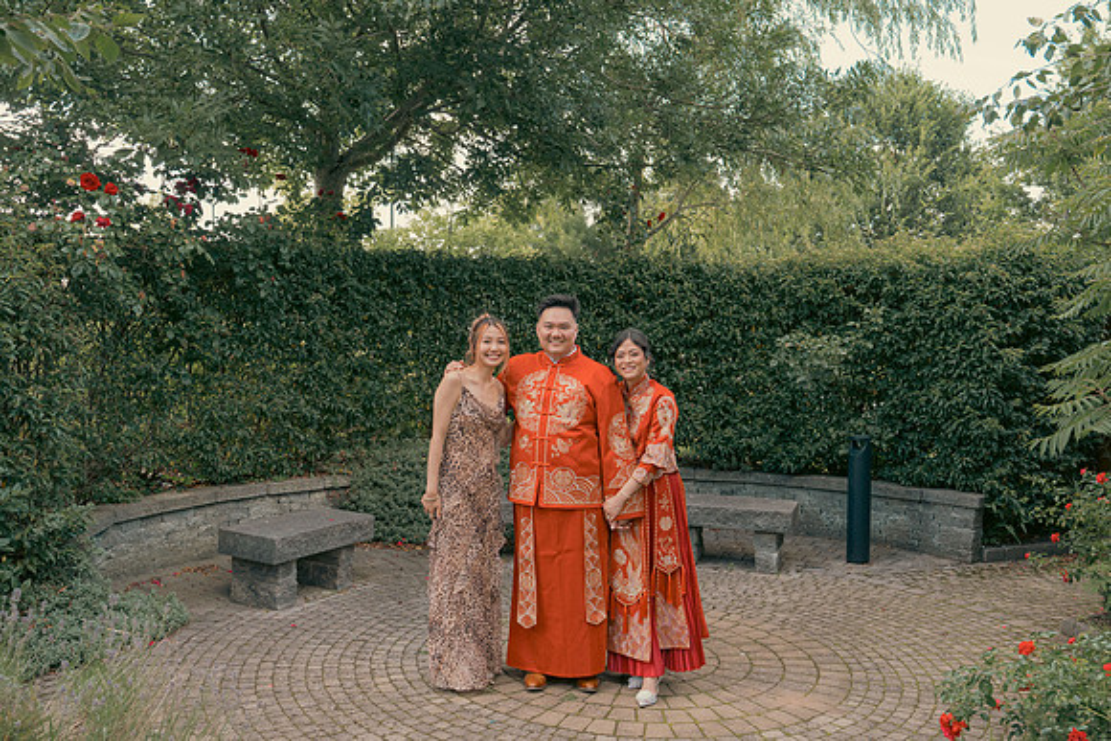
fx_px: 1019
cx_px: 556
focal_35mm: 33
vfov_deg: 40.0
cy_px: 370
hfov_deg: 57.2
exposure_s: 1/160
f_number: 5.6
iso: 500
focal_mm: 33
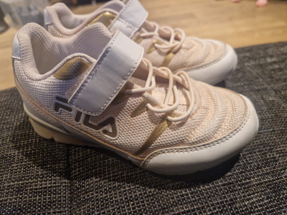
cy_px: 108
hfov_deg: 73.9
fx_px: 191
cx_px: 144
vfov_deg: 58.9
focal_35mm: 23
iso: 125
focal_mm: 5.4
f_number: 1.8
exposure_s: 1/100
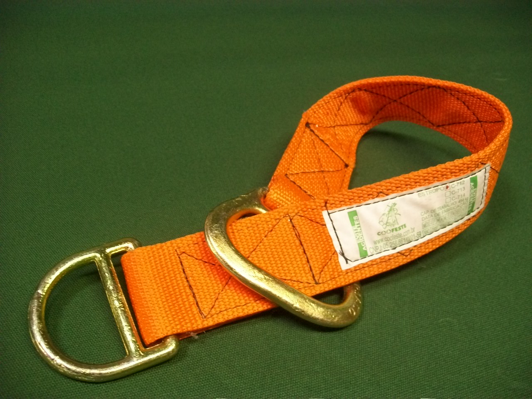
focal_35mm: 34
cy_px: 200
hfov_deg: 54.0
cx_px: 266
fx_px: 523
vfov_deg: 41.8
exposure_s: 1/20
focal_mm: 6.1
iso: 160
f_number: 2.7
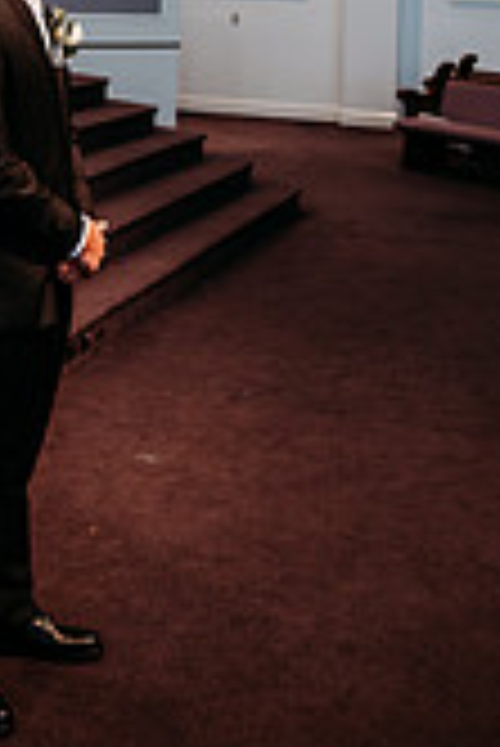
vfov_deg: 28.6
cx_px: 54
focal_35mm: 65
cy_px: -36
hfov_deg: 20.6
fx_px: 1351
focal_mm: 24
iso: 640
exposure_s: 1/160
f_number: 2.5
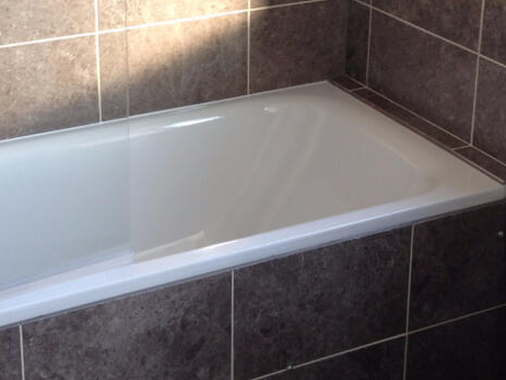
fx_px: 1067
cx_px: 174
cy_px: 28
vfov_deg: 19.7
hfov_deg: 26.5
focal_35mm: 73
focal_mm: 4.12
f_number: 2.4
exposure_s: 1/24
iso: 50
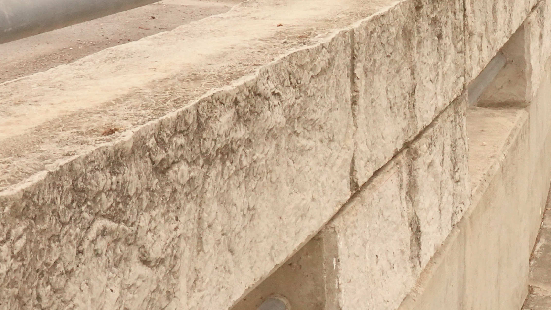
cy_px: 109
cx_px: 517
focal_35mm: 94
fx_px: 1373
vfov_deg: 12.9
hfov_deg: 22.0
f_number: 11
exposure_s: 1/250
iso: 1600
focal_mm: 13.84
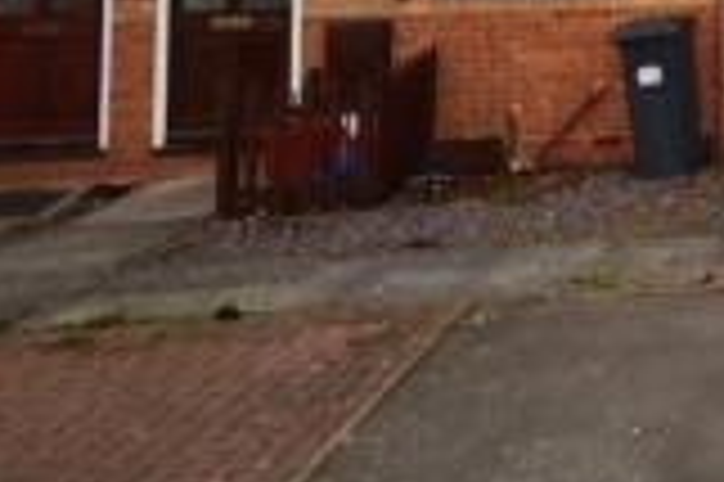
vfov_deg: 19.6
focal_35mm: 62
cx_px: 1057
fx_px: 1246
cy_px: -191
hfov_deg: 25.4
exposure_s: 1/200
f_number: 5
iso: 100
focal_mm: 14
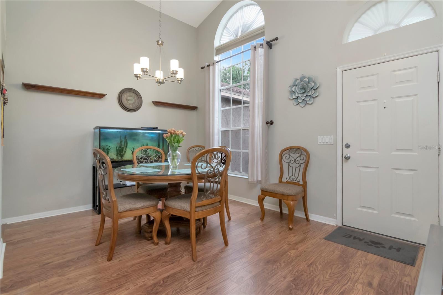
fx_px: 203
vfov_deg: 72.0
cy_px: 148
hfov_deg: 95.0
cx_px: 222
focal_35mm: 16
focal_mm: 11
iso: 1000
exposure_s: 1/100
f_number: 7.1
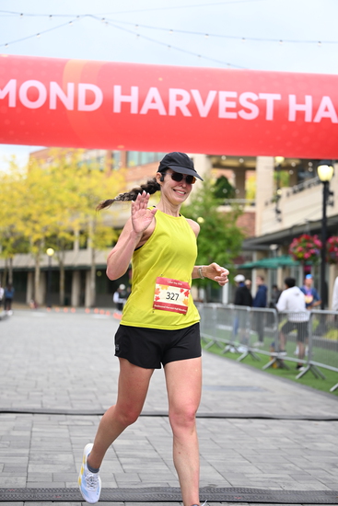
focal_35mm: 70
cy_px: 253
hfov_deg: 19.5
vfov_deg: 28.8
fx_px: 985
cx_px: 169
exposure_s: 1/1600
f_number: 2.8
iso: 640
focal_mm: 70
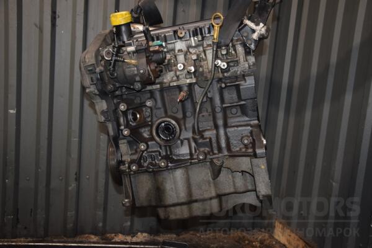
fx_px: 403
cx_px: 186
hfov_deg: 49.6
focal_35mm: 39
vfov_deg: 34.2
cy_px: 124
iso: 800
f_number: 5
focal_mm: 26
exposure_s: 1/60
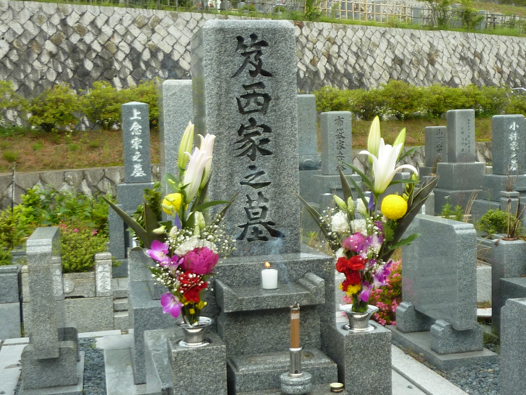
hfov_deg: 39.7
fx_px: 729
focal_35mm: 48
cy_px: 198
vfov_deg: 30.3
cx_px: 263
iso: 80
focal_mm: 4.4
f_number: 4
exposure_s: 1/200
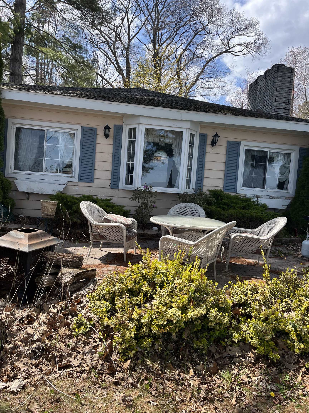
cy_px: 206
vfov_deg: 67.3
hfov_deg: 53.1
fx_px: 309
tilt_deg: -1.3
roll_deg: -2.9
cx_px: 154
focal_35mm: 26
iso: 50
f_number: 1.6
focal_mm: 5.1
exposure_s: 1/1339
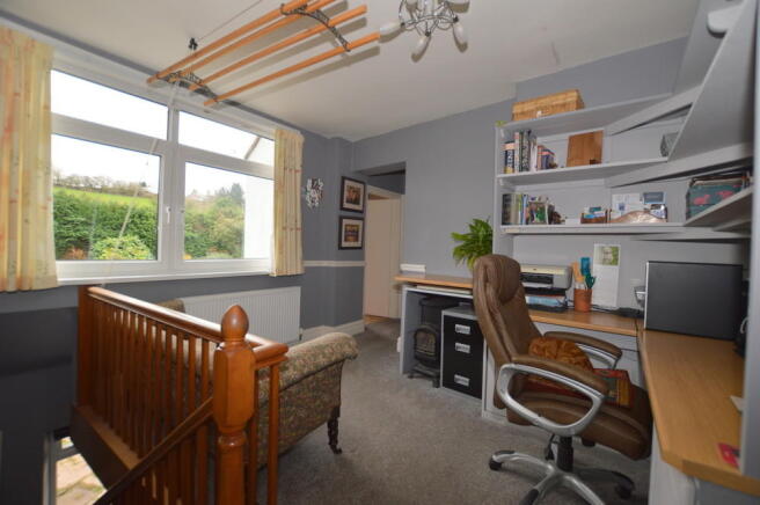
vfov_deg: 77.2
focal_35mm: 15
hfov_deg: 100.4
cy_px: 252
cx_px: 380
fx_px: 316
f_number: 4
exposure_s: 1/60
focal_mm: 10
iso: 400
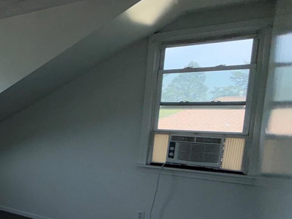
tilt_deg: -5.4
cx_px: -84
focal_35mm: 37
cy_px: 142
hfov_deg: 35.3
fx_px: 312
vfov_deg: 38.3
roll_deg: -0.9
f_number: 2.2
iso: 16
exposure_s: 1/214
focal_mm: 2.22
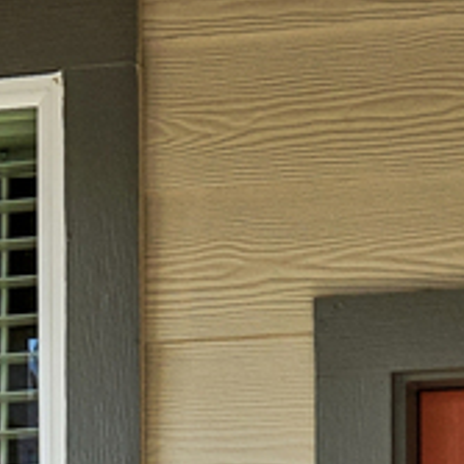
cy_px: 1111
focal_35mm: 280
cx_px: 117
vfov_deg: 6.0
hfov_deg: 6.3
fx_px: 4246
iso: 200
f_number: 9
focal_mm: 34
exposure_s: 1/125
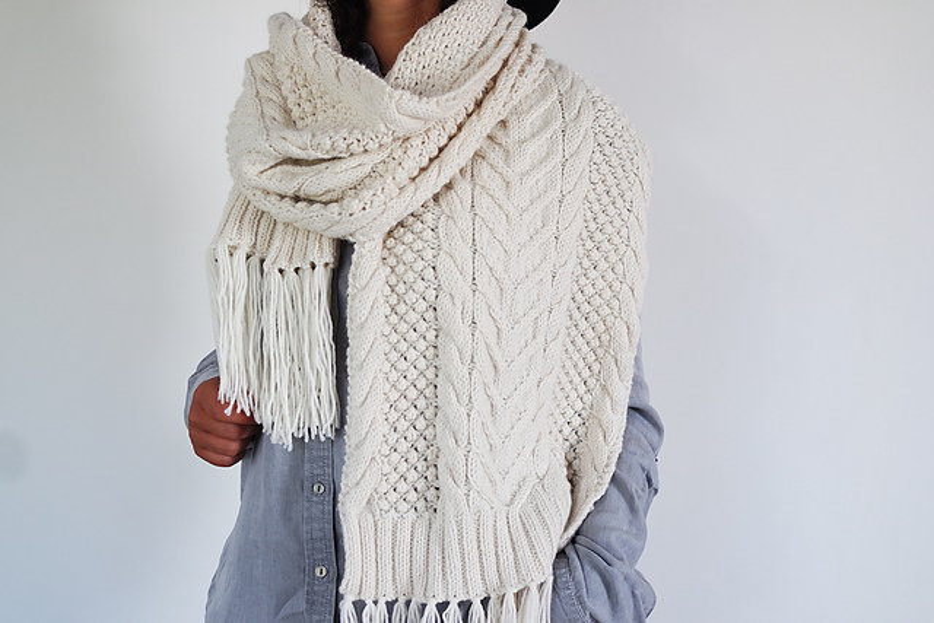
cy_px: 312
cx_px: 467
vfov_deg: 31.2
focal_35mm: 43
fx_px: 1116
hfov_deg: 45.4
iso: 200
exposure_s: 1/60
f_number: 4
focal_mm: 28
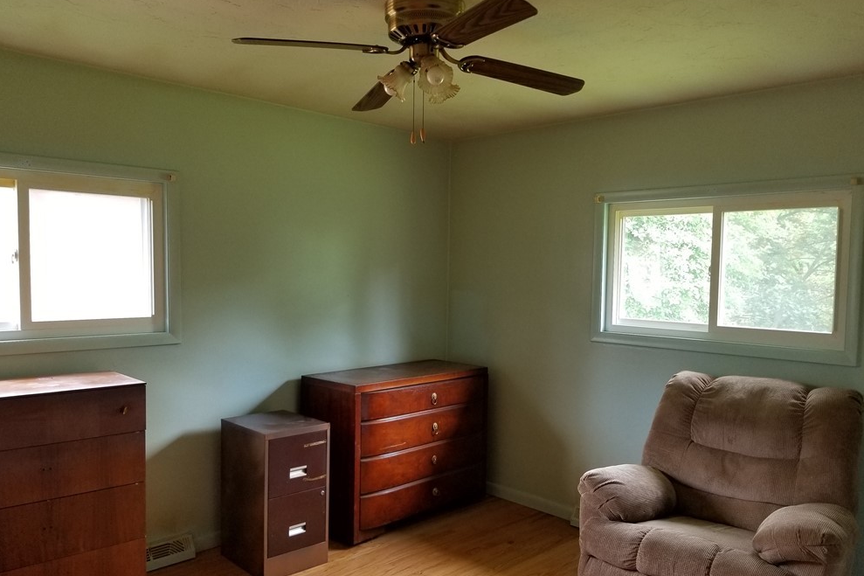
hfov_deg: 65.5
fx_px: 672
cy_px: 310
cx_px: 432
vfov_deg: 46.3
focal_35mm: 28
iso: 125
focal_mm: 4.3
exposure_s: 1/60
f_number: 1.7
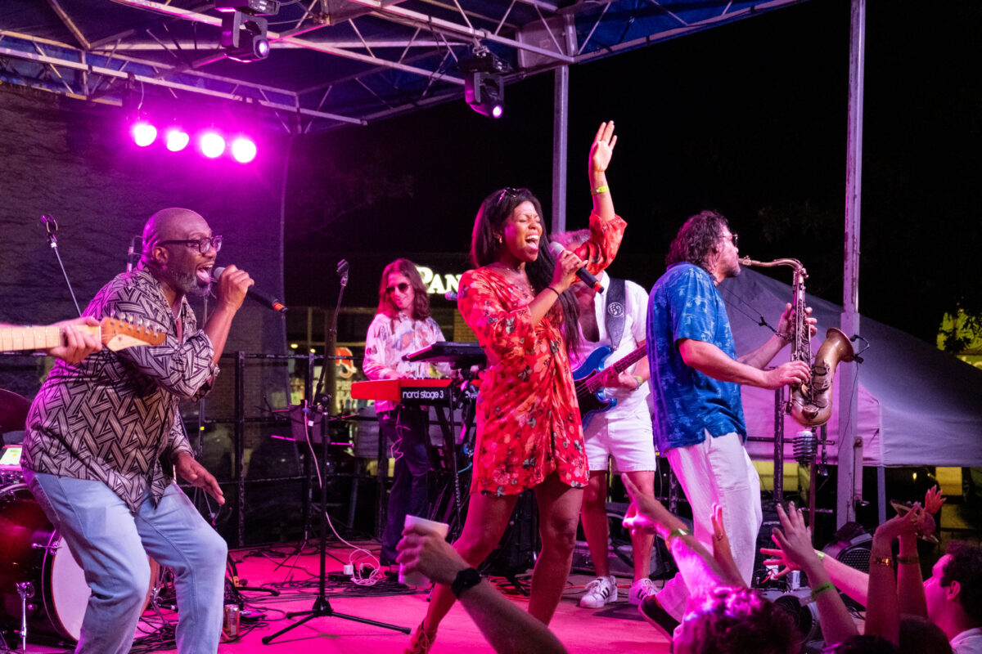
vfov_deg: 23.0
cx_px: 491
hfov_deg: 33.9
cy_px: 327
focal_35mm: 59
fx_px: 1609
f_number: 4
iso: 10000
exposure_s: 1/200
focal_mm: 39.3
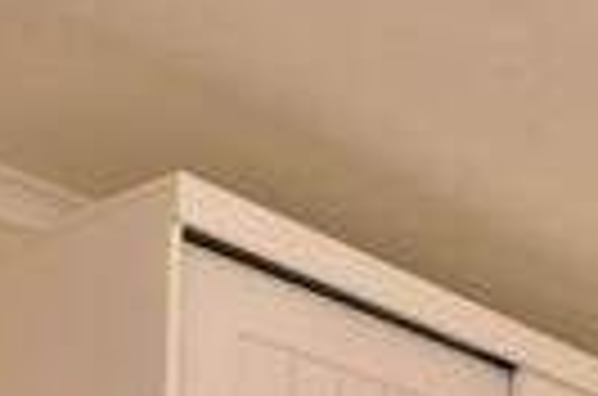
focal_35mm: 74
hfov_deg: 19.6
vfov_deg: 14.3
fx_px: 1226
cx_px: 1102
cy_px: 860
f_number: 5
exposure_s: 1/100
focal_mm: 10
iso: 100
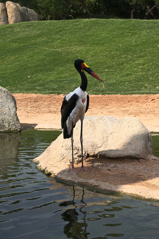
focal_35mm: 87
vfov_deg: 23.4
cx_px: 80
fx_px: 576
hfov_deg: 15.7
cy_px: 120
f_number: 8
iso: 400
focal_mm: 58
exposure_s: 1/1000
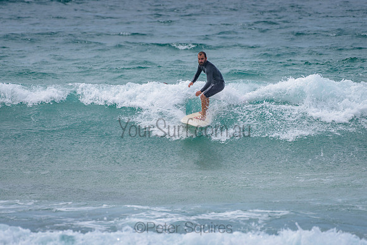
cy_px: 124
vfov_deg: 2.2
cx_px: 168
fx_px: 6250
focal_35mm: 613
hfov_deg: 3.4
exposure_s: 1/1600
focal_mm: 500
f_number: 5.6
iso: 110
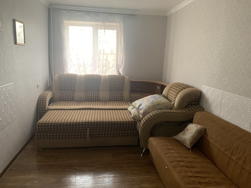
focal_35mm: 26
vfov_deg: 53.1
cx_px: 126
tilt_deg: -9.5
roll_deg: -2.4
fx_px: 189
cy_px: 94
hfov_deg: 67.3
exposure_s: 1/60
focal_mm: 4.25
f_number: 1.8
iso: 200
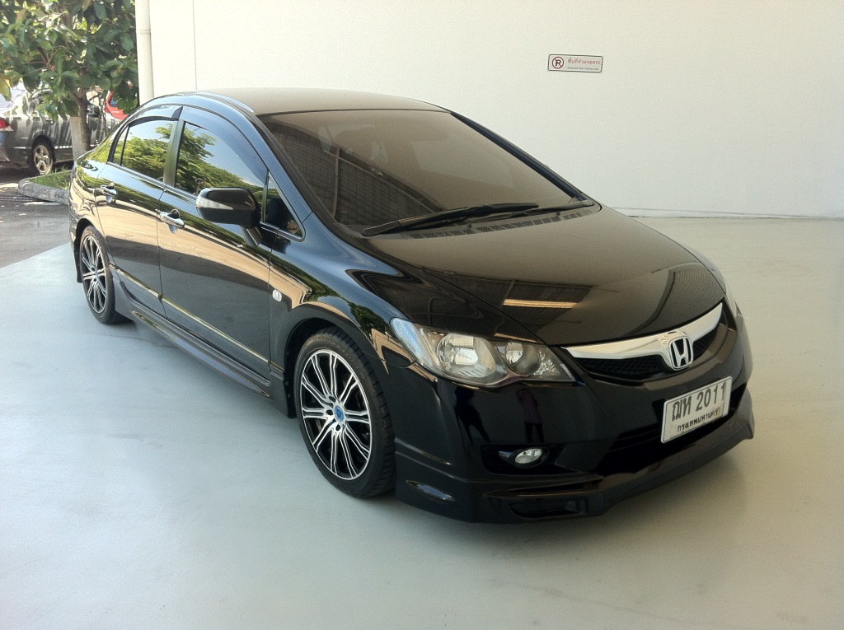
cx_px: 422
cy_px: 315
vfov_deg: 40.6
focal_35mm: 35
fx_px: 852
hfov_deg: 52.7
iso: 80
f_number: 2.8
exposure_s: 1/120
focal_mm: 3.85
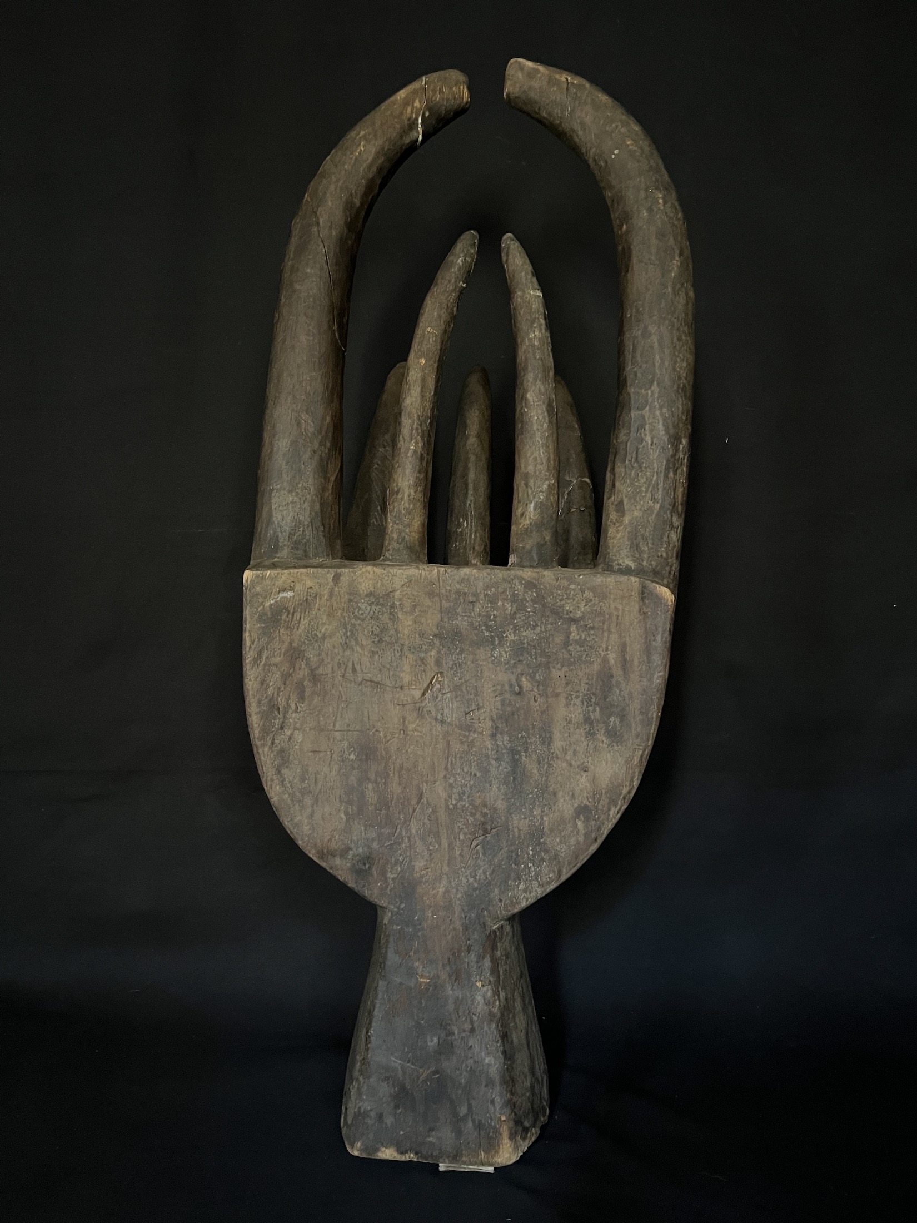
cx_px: 458
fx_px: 918
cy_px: 612
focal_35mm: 26
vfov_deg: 67.3
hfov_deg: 53.1
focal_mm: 5.1
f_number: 1.6
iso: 640
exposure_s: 1/30
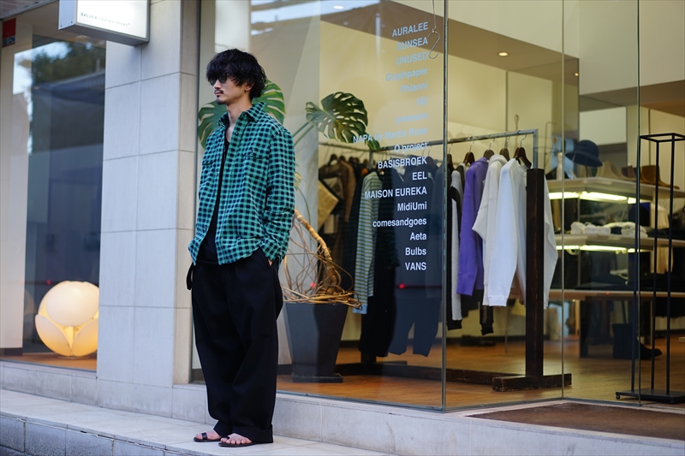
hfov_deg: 36.3
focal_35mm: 55
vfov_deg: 24.6
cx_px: 342
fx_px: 1046
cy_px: 228
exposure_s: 1/125
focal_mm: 55
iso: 100
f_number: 1.8
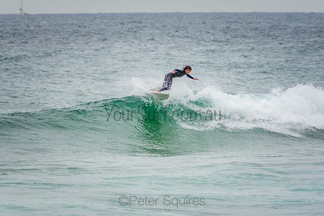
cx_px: 162
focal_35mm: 594
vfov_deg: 2.3
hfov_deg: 3.5
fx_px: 5347
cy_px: 108
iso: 320
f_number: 5.6
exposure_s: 1/1600
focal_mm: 390
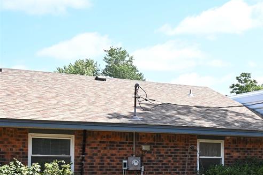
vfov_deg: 17.7
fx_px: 548
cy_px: 173
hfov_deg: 25.4
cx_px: 273
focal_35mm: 75
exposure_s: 1/640
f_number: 4.5
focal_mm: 24
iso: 200
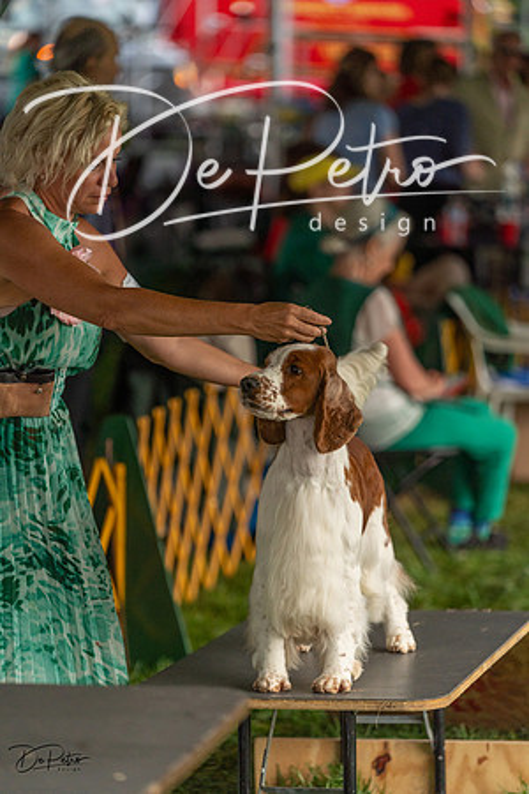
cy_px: 397
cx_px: 264
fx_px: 3570
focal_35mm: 162
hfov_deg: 8.5
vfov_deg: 12.7
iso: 1000
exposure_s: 1/1000
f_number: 3.2
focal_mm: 162
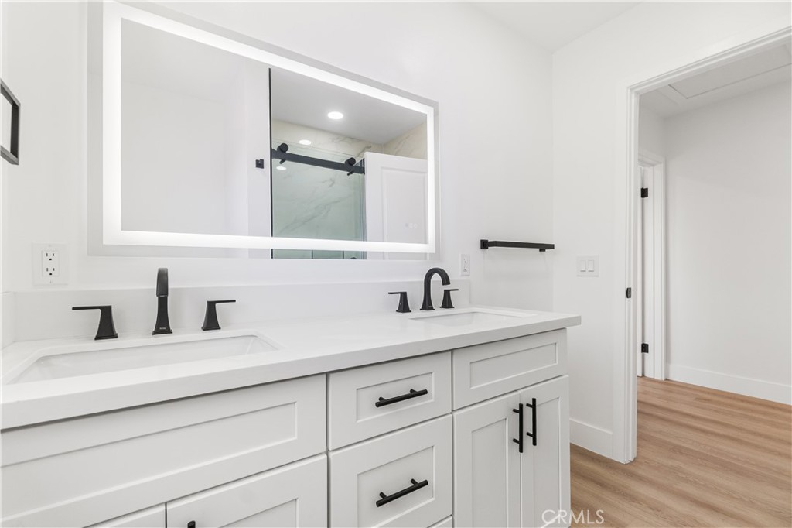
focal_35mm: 15
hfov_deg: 100.4
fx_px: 330
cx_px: 396
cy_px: 264
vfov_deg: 77.3
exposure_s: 1/20
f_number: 7.1
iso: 320
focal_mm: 10
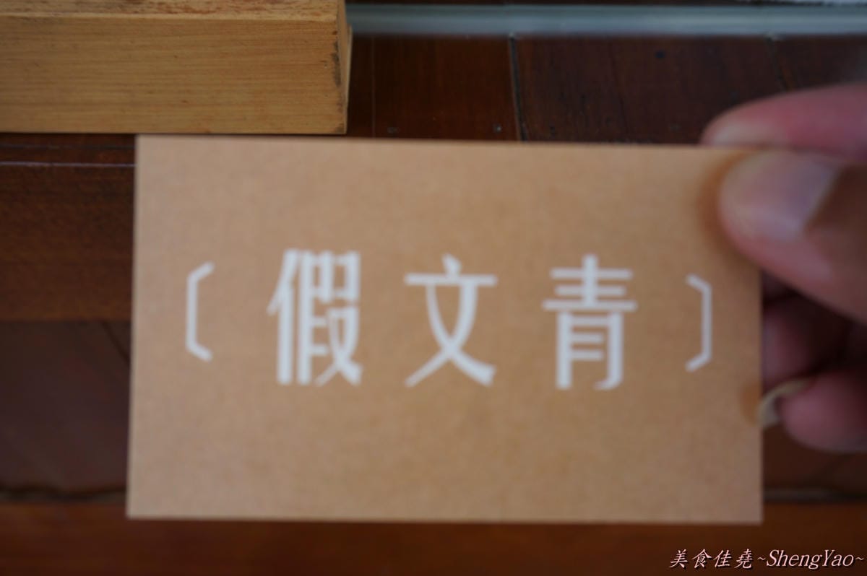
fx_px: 794
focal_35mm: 33
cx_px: 434
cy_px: 288
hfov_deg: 57.3
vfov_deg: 39.9
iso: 100
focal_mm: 22
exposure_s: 1/125
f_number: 5.6
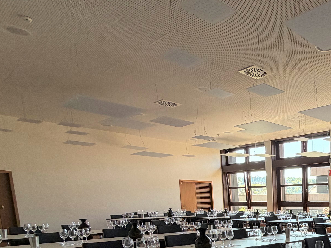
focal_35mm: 33
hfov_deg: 45.5
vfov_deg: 38.0
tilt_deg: -7.7
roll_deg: +0.8
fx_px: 316
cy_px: 250
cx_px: 340
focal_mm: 2.22
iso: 64
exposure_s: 1/121
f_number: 2.2
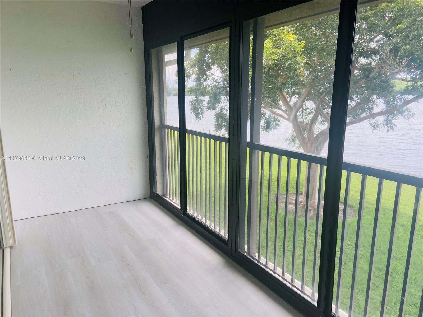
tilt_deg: -13.8
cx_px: 212
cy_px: 158
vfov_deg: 53.1
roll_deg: -1.0
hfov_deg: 67.3
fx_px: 318
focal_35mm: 26
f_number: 1.8
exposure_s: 1/156
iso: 32
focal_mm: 4.25
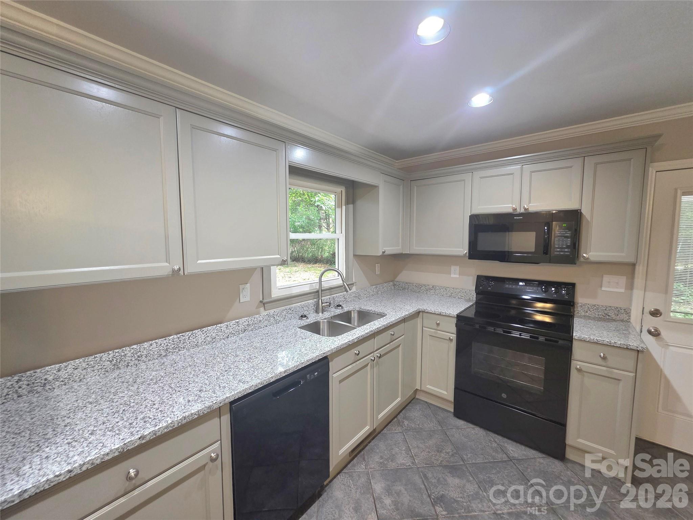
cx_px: 346
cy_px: 260
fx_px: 260
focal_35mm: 13
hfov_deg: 106.2
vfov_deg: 89.9
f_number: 1.9
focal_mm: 2.2
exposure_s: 1/60.2
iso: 400
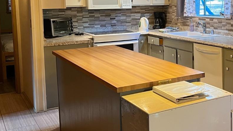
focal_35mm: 54
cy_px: 30
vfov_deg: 22.0
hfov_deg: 37.3
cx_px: 183
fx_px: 334
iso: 200
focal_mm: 5.7
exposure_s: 1/60
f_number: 1.5
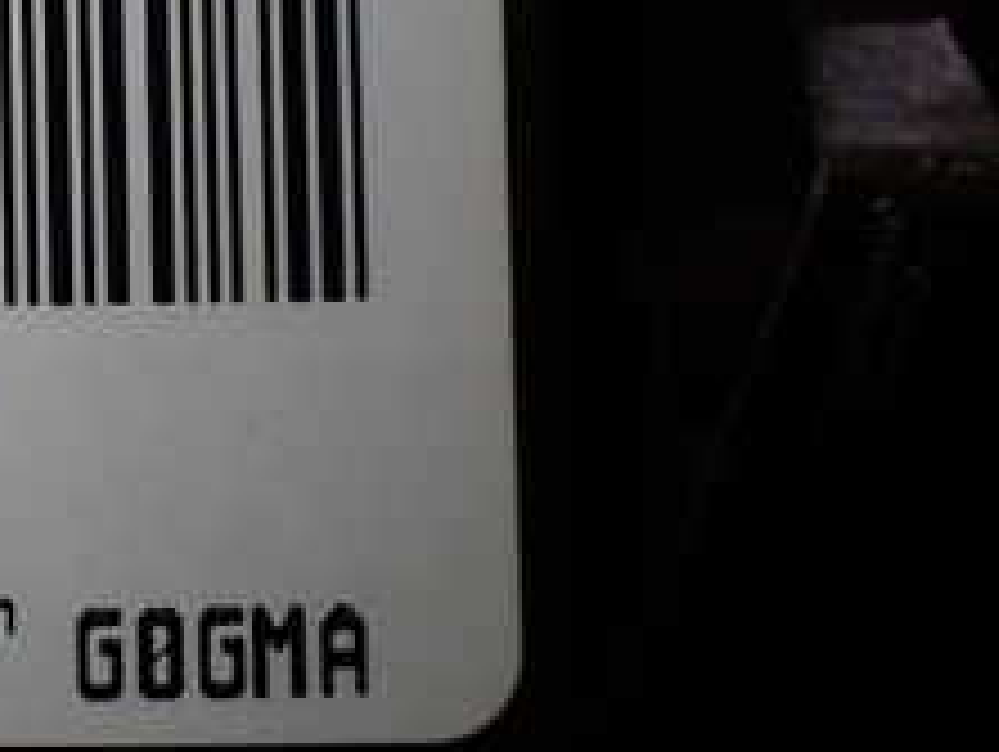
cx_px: -346
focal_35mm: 81
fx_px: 2340
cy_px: 378
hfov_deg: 21.5
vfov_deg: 18.2
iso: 100
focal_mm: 5.4
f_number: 3.2
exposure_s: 1/160
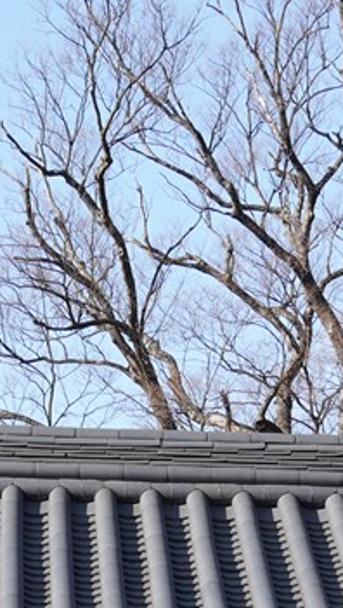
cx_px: 2
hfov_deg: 6.8
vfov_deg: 11.2
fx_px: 2888
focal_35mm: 179
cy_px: 1077
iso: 100
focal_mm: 30
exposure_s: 1/100
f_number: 9
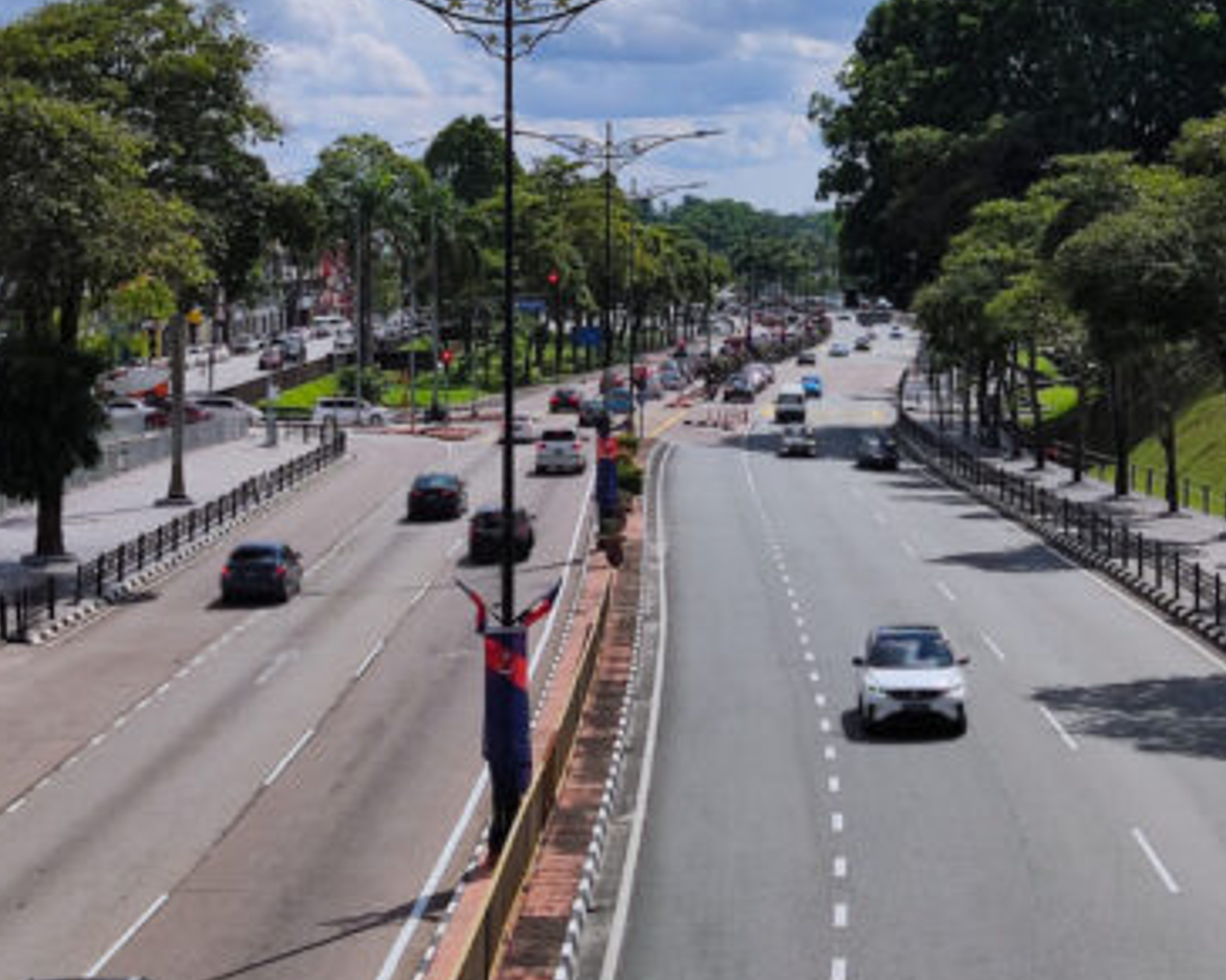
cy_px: 280
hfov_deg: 23.3
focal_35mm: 82
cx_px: 586
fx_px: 2975
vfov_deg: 18.6
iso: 50
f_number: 1.79
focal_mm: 4.71
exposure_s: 1/2777
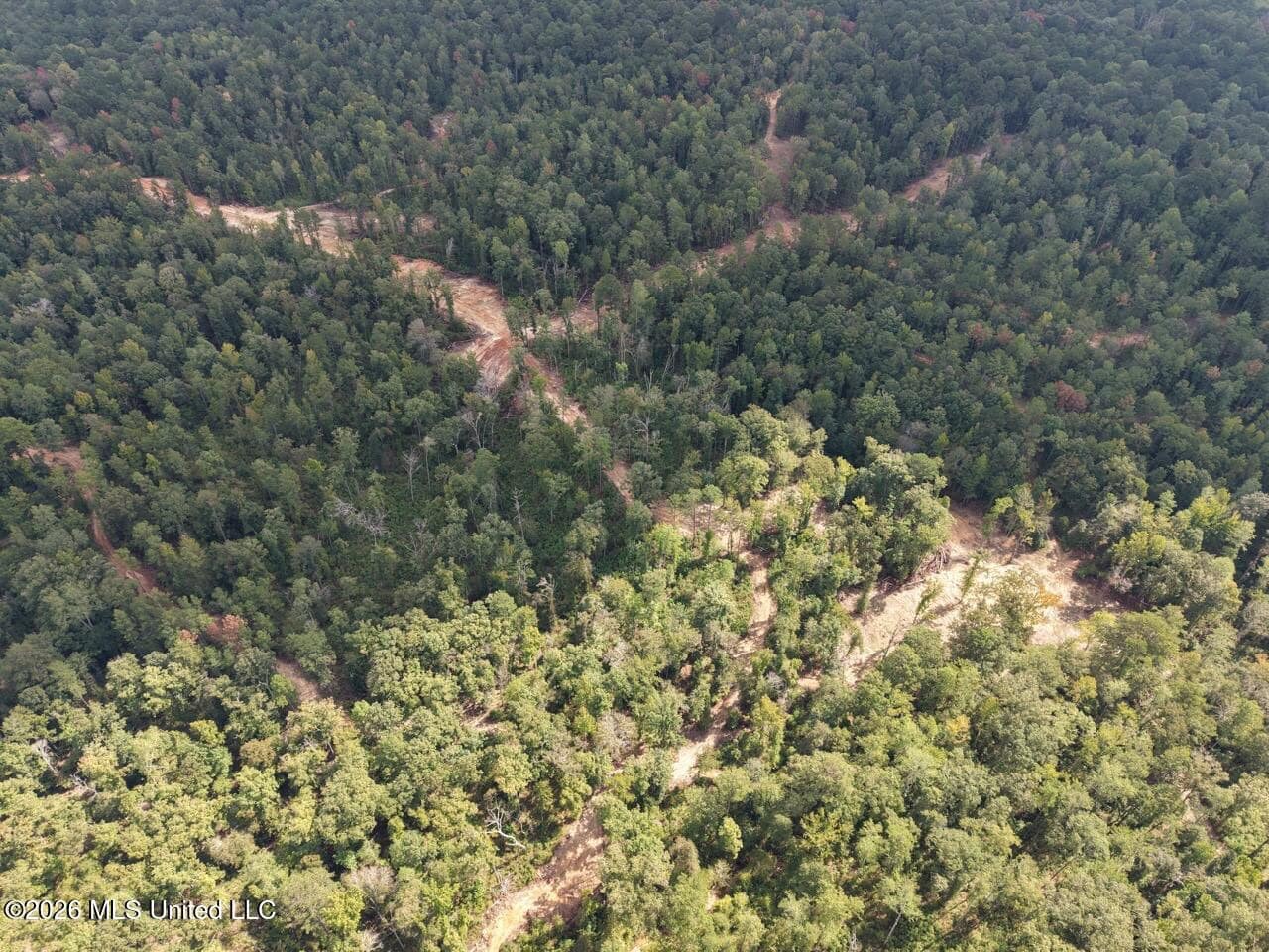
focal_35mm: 24
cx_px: 634
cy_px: 476
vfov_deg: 56.8
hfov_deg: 71.6
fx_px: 880
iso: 150
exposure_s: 1/1000
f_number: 1.8
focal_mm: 8.7
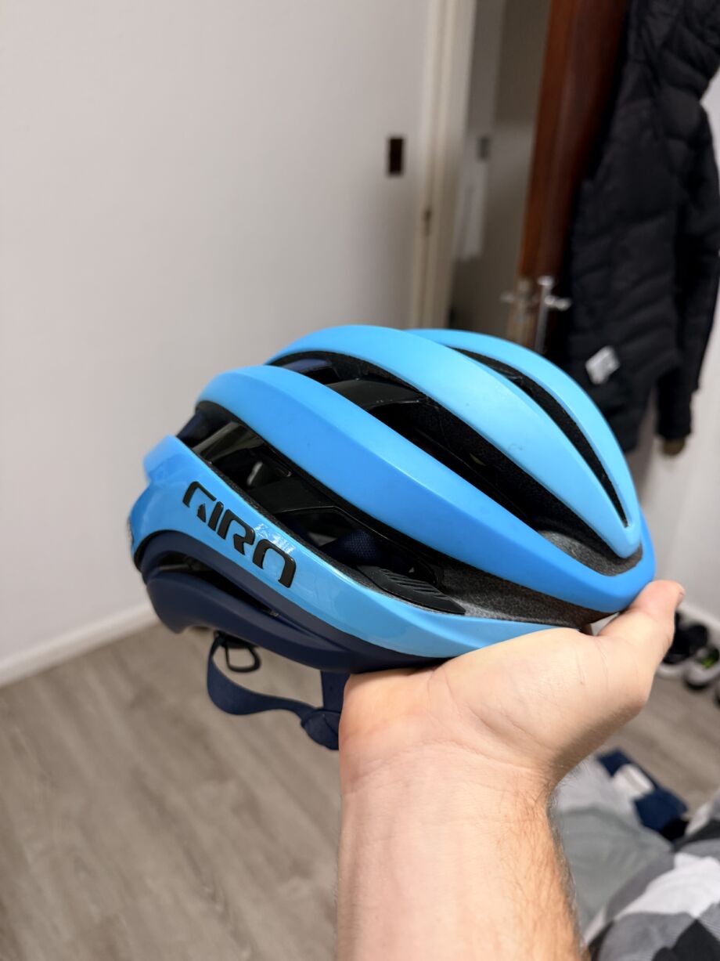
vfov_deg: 71.6
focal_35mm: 24
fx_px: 666
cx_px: 360
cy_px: 480
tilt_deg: -29.0
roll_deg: -1.5
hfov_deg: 56.8
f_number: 1.78
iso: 320
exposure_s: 1/50
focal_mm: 6.76
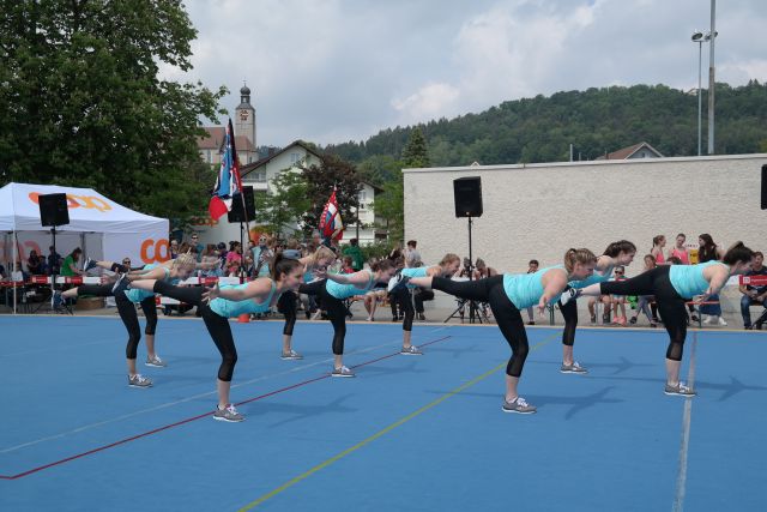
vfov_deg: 35.1
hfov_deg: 50.7
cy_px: 256
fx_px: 810
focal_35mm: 38
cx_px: 384
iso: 100
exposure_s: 1/320
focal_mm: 25
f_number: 7.1
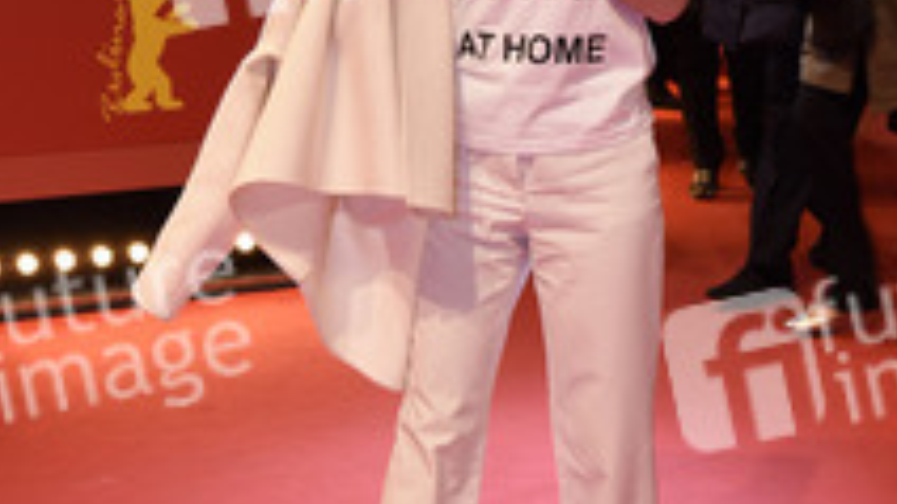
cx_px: 495
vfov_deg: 12.7
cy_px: 140
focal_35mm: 95
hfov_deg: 22.5
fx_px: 2258
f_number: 5.6
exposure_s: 1/125
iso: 1250
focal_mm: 32
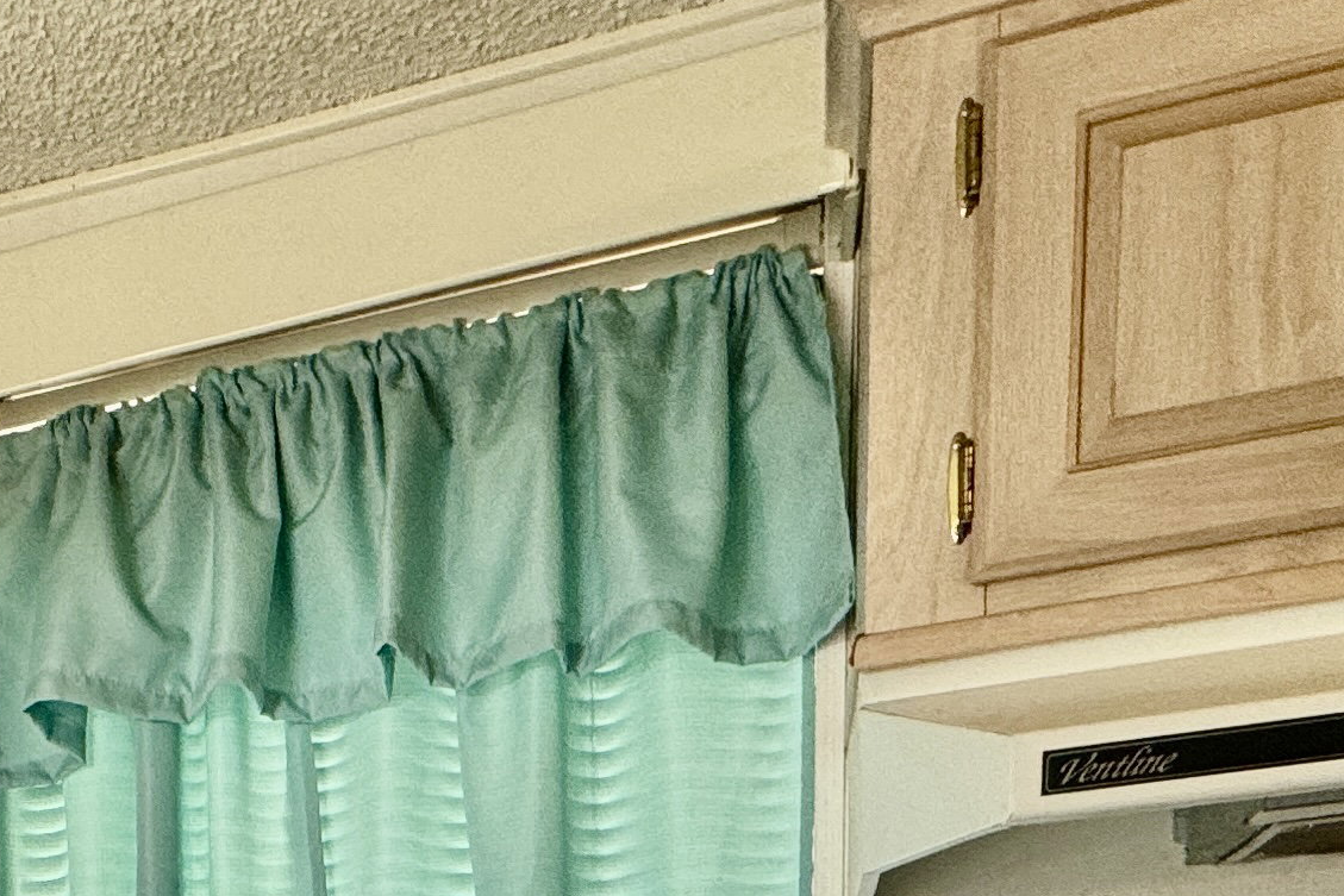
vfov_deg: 19.4
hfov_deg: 35.2
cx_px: 58
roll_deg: +4.1
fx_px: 1941
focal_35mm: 52
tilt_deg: -12.3
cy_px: 1621
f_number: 2.2
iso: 160
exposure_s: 1/120
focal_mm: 2.22
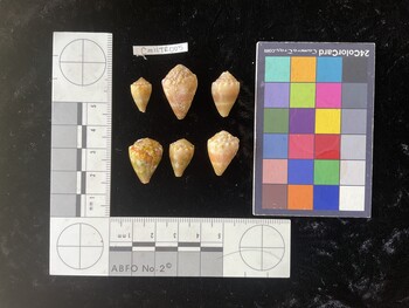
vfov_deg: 48.3
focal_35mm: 29
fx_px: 343
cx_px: 204
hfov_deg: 61.6
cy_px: 154
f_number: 1.8
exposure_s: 1/60
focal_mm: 3
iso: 40
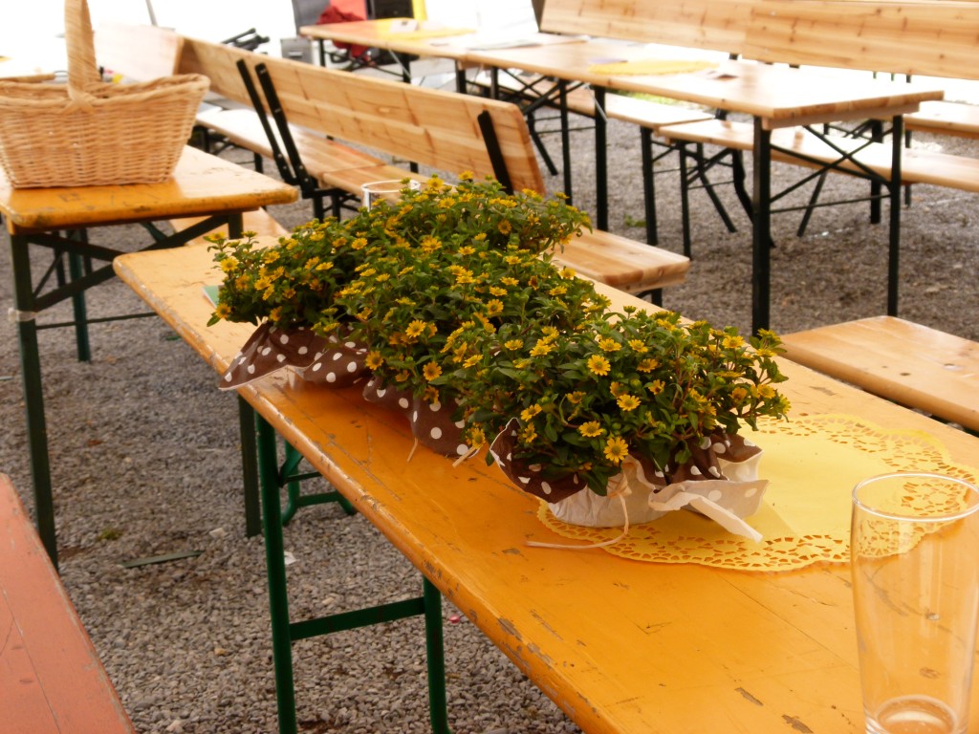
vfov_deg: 26.6
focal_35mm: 55
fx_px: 1555
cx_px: 490
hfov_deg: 34.9
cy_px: 367
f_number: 4
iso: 100
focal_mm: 10
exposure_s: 1/125
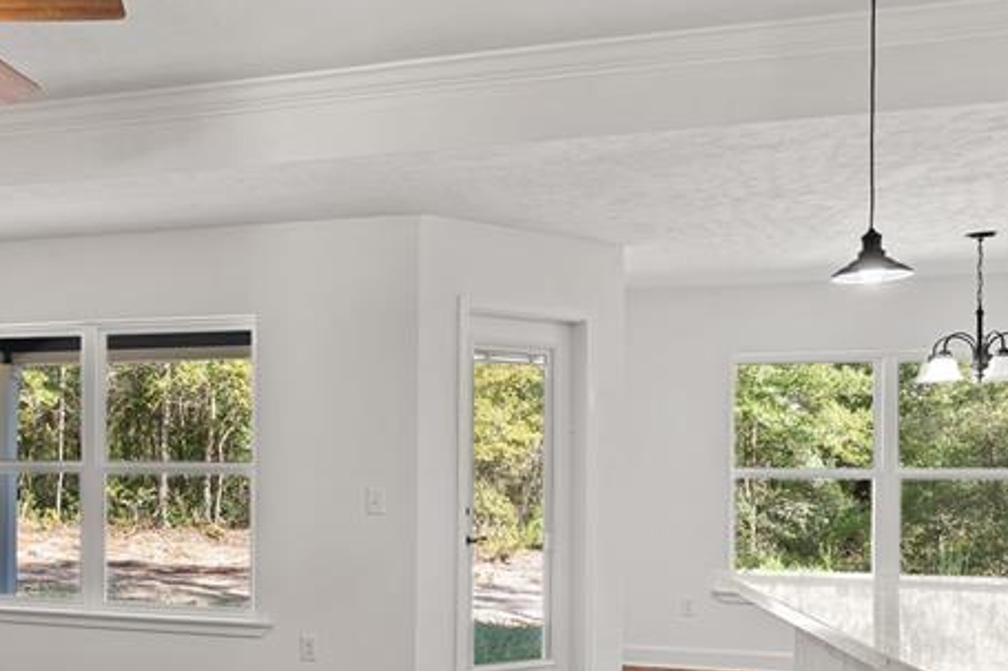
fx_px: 1008
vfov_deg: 35.5
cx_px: 191
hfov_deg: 49.8
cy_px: 551
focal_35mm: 36
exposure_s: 1/1.67
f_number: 10
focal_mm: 16
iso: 250
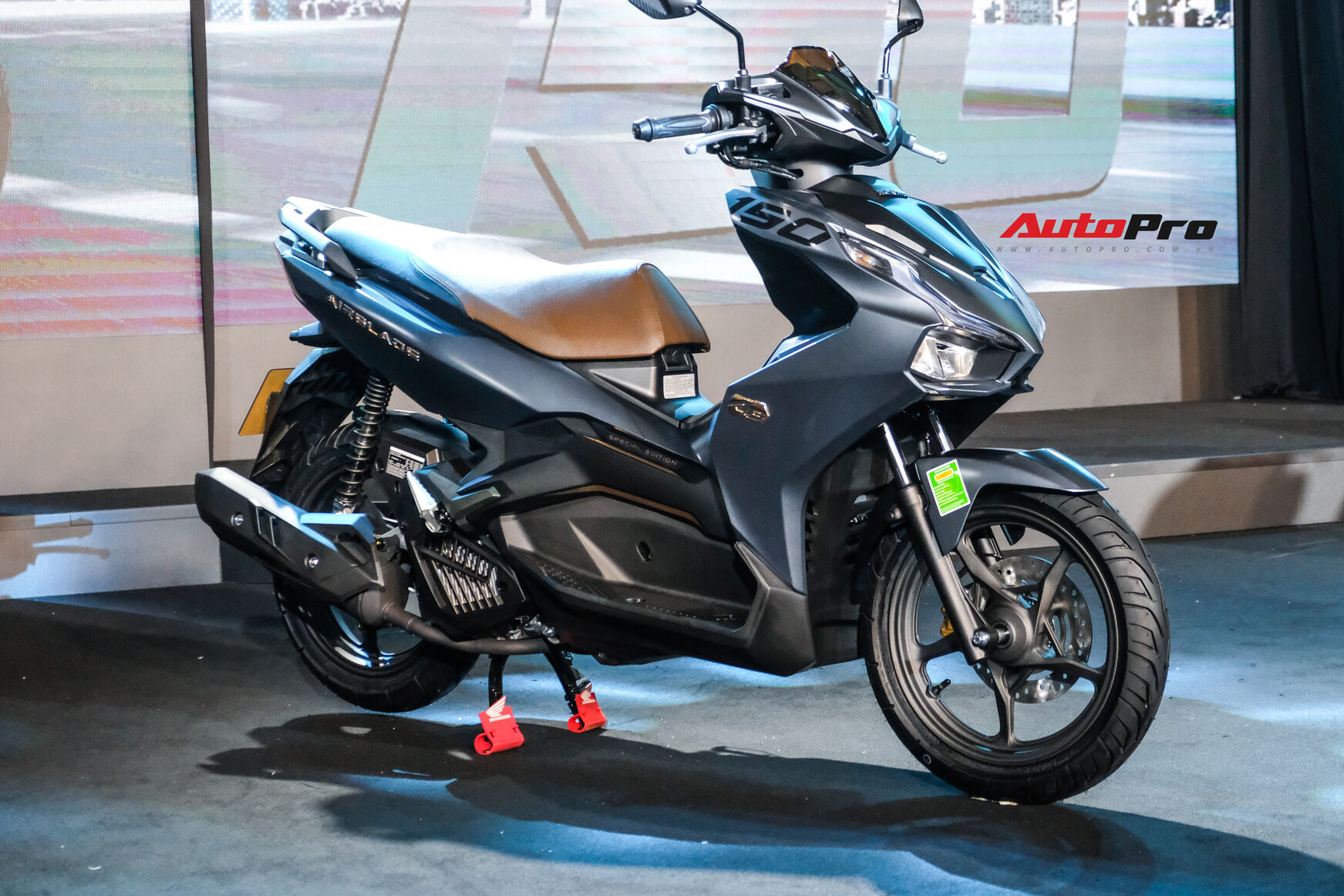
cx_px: 716
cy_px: 401
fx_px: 2613
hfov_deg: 28.8
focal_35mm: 70
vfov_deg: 19.5
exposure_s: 1/500
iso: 3200
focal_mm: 40.7
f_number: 4
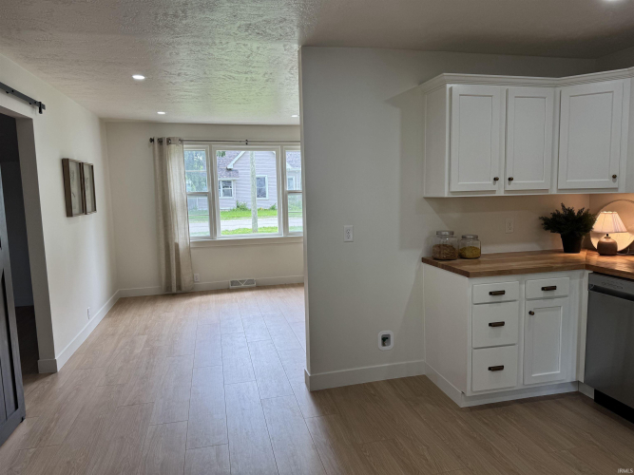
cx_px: 317
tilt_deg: -6.3
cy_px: 238
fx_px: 439
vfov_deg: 56.8
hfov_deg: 71.6
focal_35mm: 24
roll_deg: +1.6
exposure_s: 1/242
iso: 64
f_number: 1.78
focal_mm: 6.76
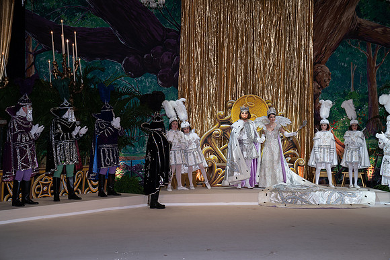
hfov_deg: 28.8
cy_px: 130
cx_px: 195
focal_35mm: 70
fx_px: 758
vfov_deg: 19.5
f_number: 6.3
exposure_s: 1/200
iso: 400
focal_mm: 70
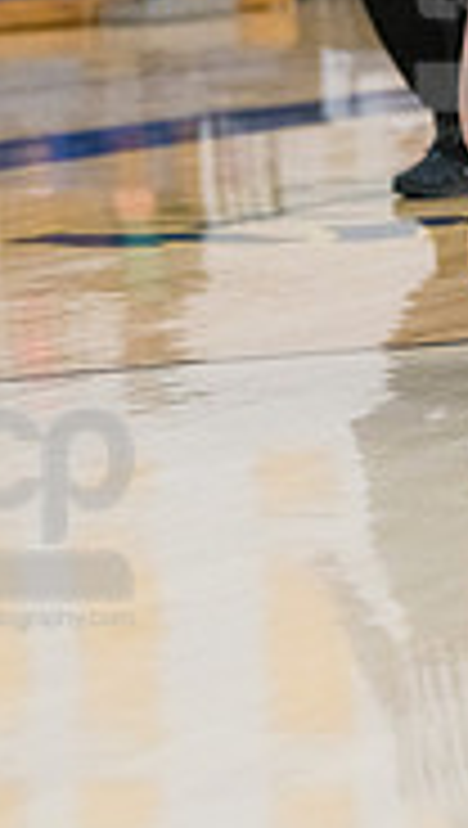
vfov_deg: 8.8
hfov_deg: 5.0
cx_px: 522
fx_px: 5341
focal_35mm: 243
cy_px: 18
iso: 6400
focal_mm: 95
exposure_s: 1/1600
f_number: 3.5
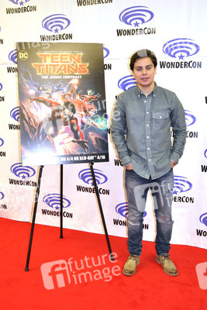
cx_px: 104
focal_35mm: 36
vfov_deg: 53.1
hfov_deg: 36.9
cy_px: 155
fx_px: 310
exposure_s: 1/60
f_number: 4.5
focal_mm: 24
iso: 1000
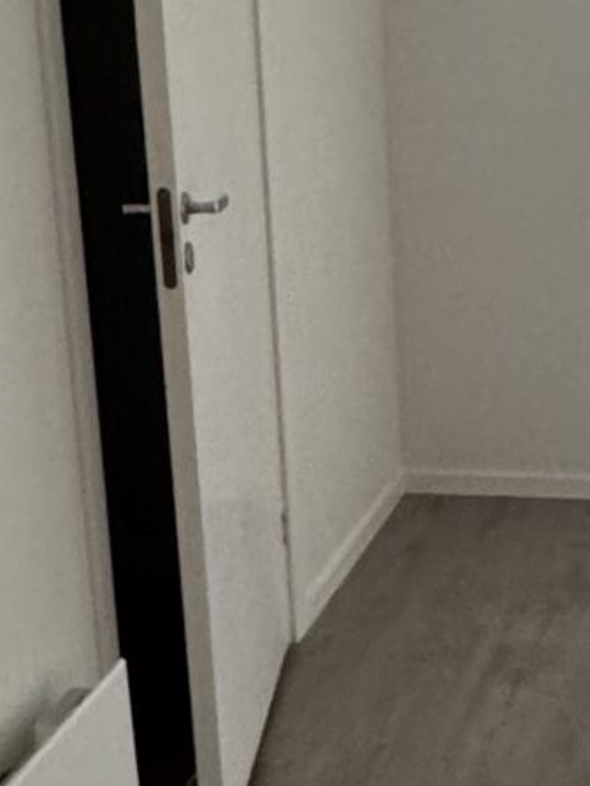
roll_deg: +1.8
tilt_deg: -13.8
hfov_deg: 18.0
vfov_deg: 24.4
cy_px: 360
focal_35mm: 80
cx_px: 592
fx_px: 1818
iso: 400
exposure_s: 1/50
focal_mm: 2.22
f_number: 2.2
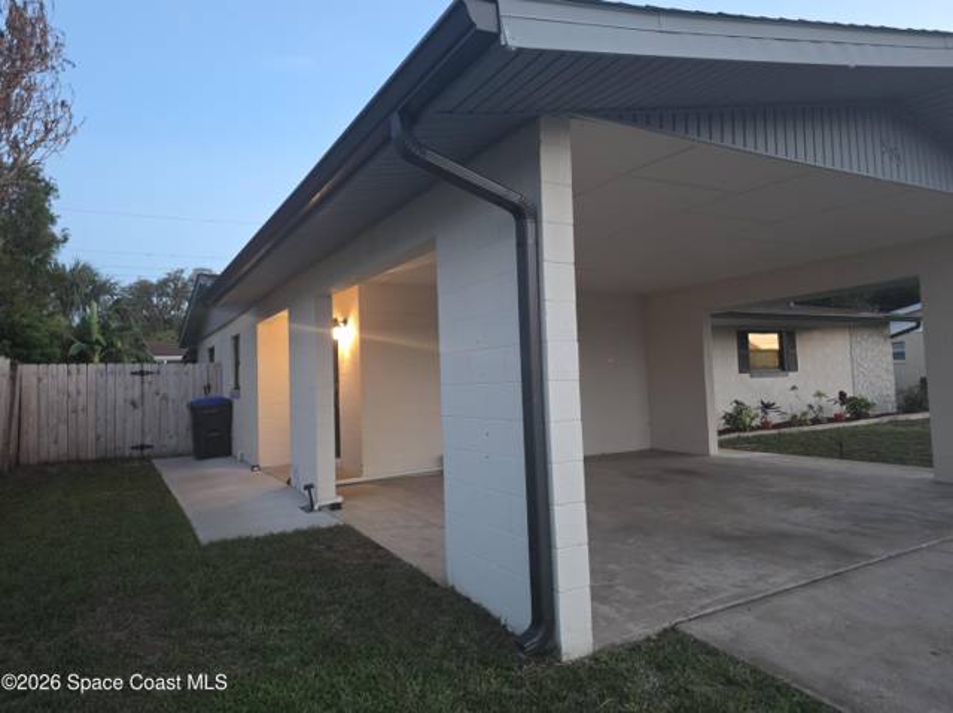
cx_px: 476
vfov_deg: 58.8
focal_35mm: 23
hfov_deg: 74.0
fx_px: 633
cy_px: 356
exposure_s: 1/40
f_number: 1.7
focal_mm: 6.3
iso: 500
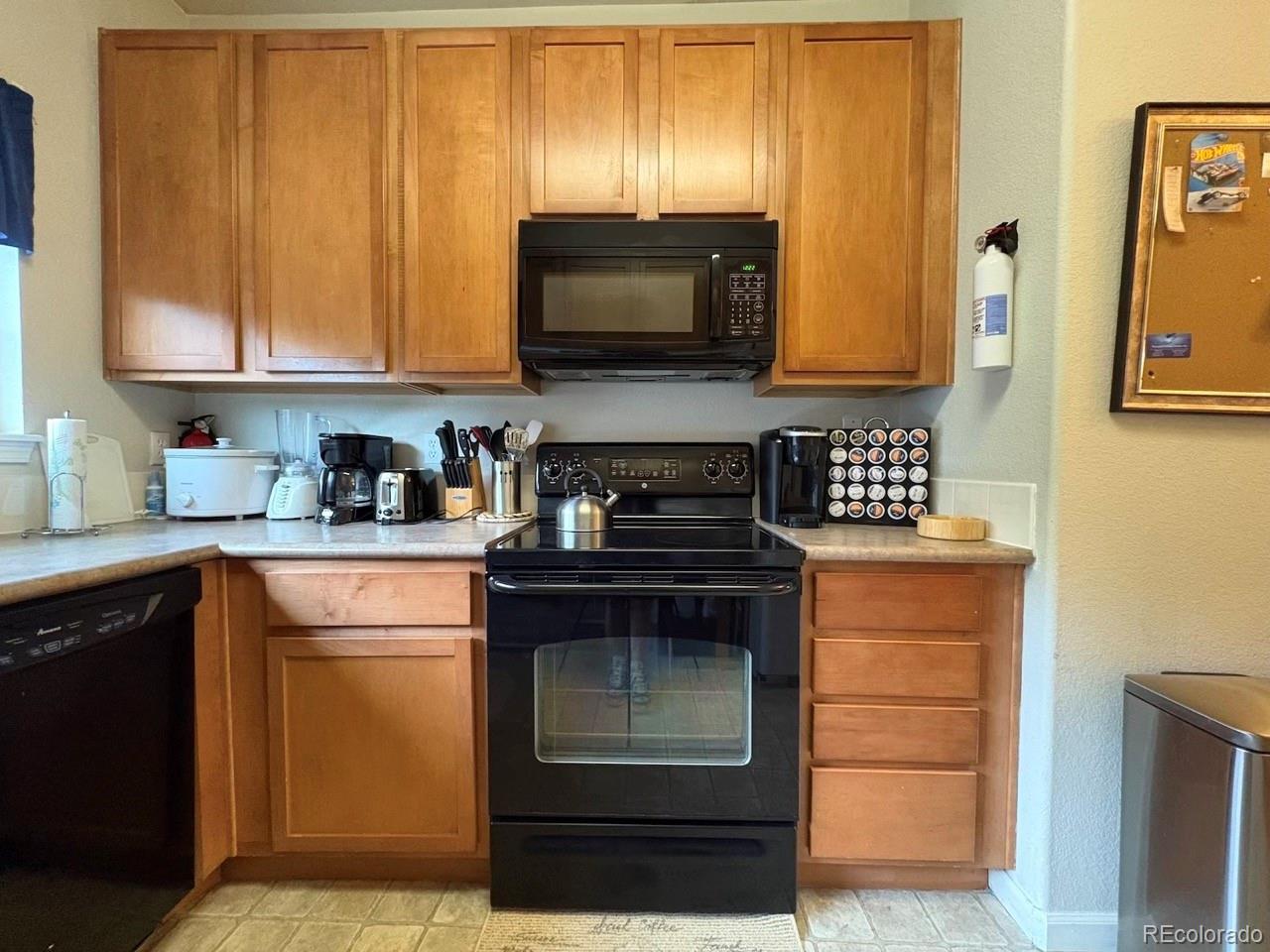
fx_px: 514
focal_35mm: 14
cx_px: 635
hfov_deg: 102.1
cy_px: 476
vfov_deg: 85.7
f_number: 2.2
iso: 800
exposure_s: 1/60
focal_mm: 2.22
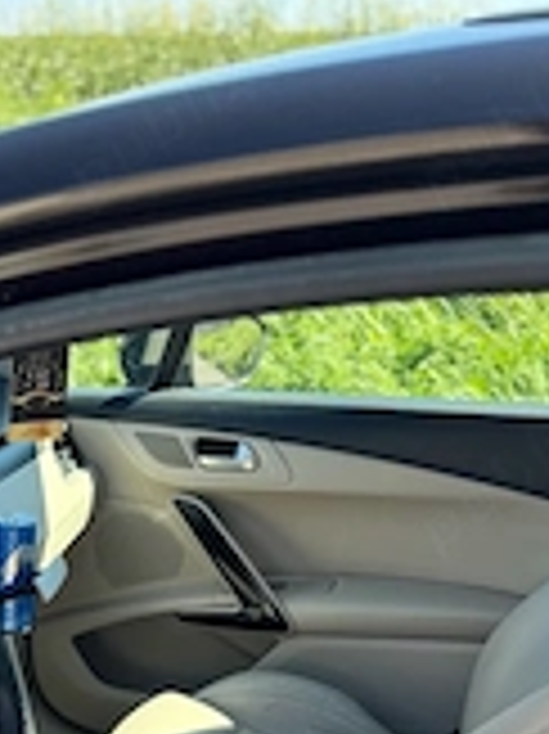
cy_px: 847
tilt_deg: -29.6
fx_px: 1249
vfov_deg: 29.0
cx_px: -45
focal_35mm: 59
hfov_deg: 23.4
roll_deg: -0.4
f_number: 1.78
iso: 80
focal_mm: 6.76
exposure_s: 1/404
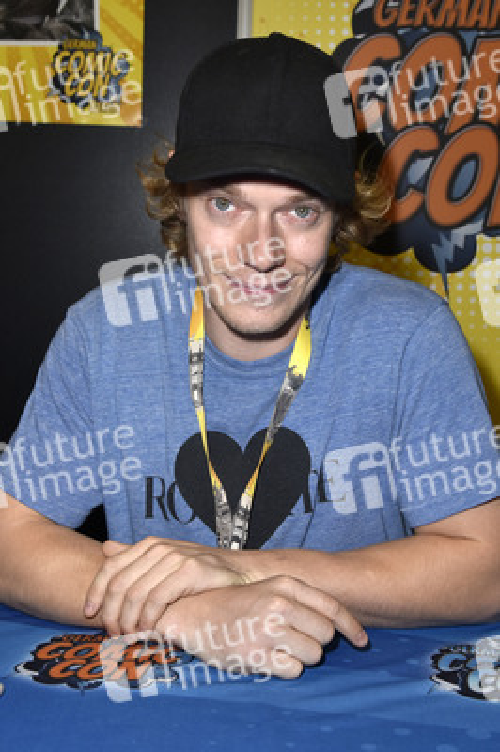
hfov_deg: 33.3
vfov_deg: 48.5
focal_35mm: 40
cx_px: 250
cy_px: 376
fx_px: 835
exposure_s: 1/80
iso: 560
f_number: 6.3
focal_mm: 40
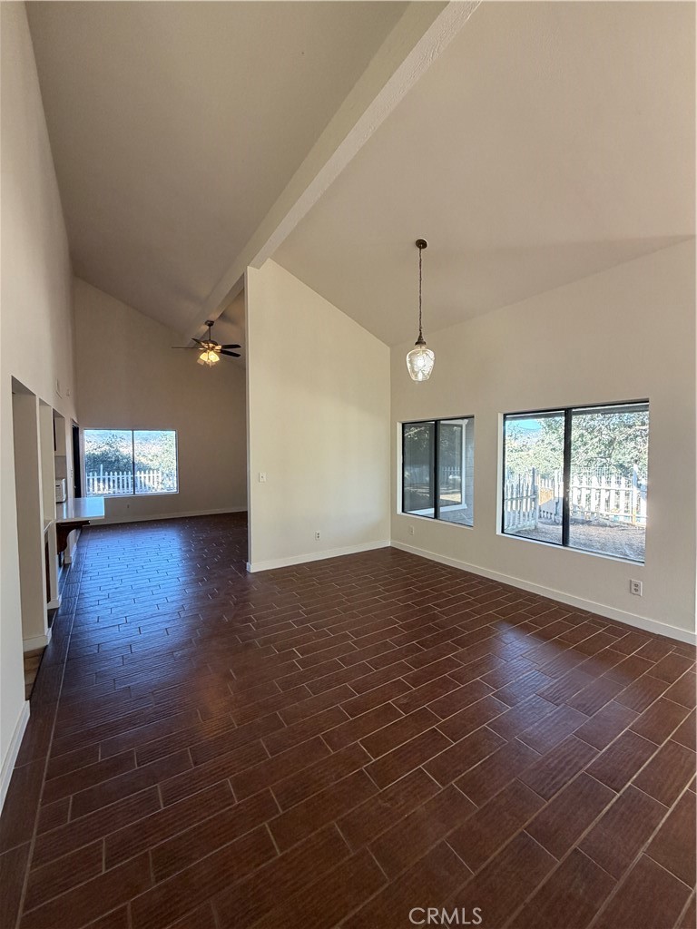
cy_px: 464
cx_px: 348
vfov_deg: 102.1
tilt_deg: -2.3
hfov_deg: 85.7
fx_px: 376
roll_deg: +0.2
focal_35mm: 14
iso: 200
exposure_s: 1/121
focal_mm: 2.22
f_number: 2.2
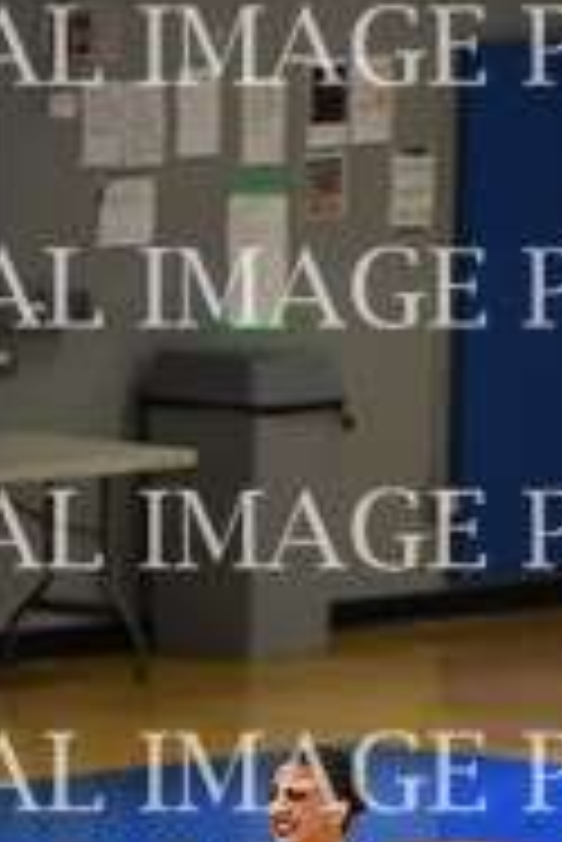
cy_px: 1135
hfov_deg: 2.2
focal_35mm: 621
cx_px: 492
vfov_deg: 3.3
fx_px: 14514
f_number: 2.8
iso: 8000
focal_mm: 200
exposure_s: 1/1000
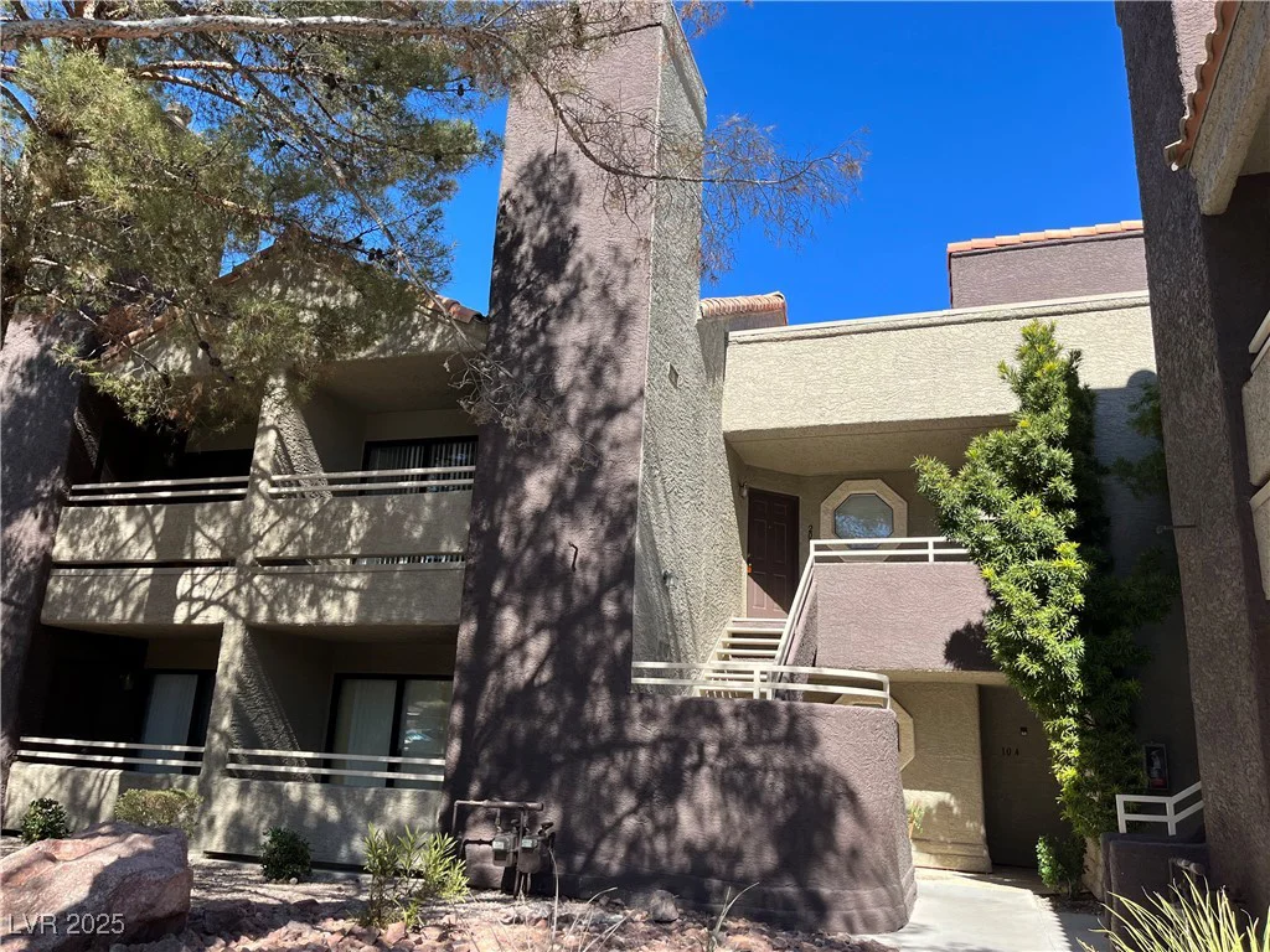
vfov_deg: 53.1
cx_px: 635
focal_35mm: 26
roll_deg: -2.9
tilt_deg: +15.6
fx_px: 954
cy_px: 476
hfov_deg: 67.3
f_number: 1.6
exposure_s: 1/1186
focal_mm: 5.1
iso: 50
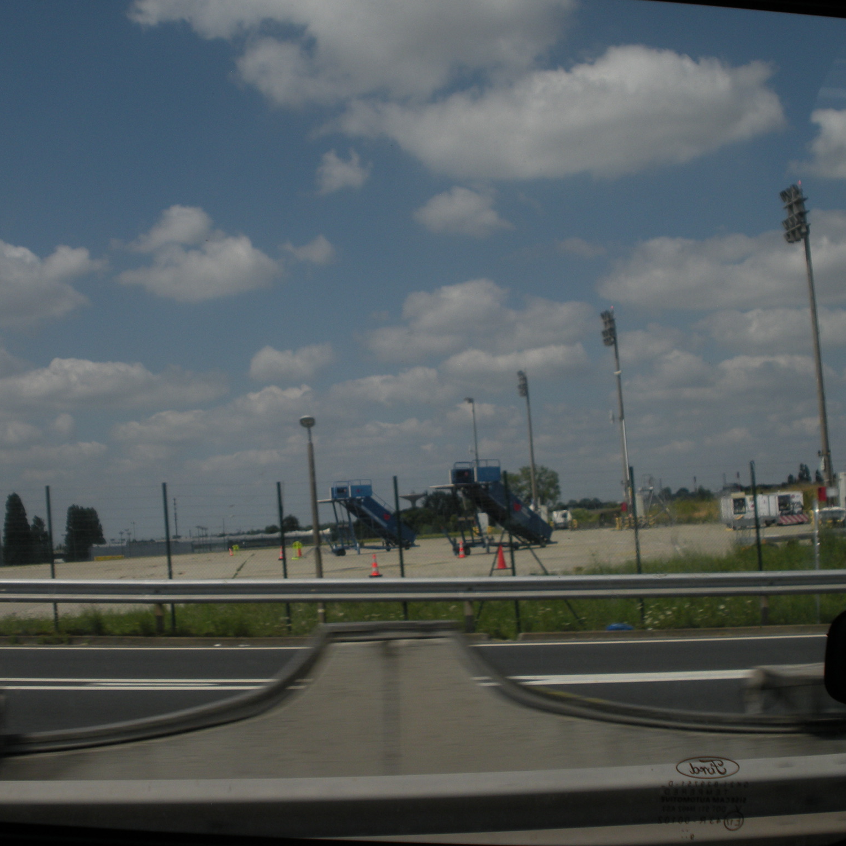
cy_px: 423
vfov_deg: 32.8
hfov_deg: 32.8
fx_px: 1438
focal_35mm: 52
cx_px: 421
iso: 64
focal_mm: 7.7
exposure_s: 1/239
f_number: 4
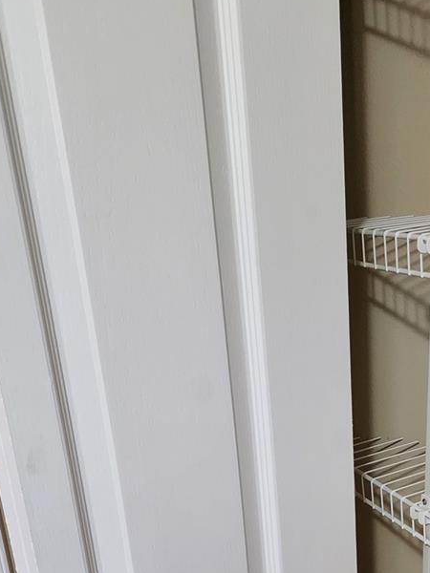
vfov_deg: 39.4
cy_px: 469
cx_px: 340
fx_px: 762
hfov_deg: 30.8
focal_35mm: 46
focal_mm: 6.4
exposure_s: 1/120
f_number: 1.8
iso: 1000
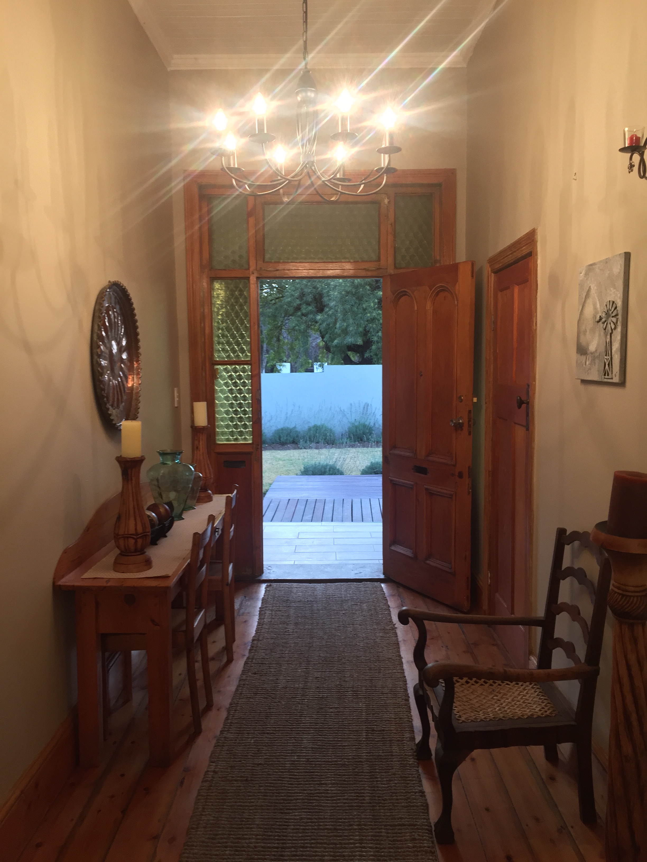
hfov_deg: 48.2
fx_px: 723
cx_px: 324
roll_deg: +0.2
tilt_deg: -4.9
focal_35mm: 29
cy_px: 431
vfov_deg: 61.7
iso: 80
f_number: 2.2
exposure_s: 1/33
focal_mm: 4.15
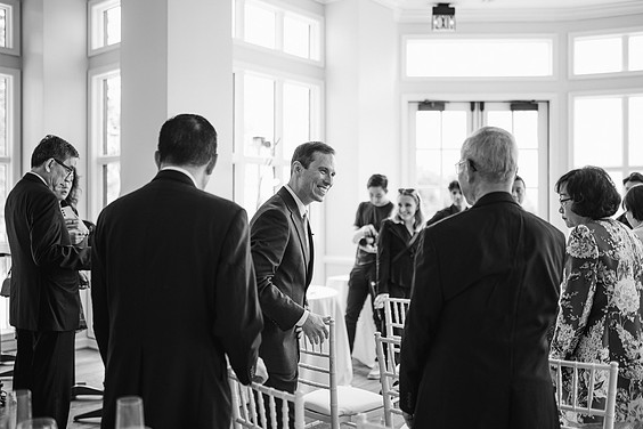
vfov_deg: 36.9
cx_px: 319
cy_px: 211
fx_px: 643
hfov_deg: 53.1
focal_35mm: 36
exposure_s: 1/320
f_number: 1.4
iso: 100
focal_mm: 35
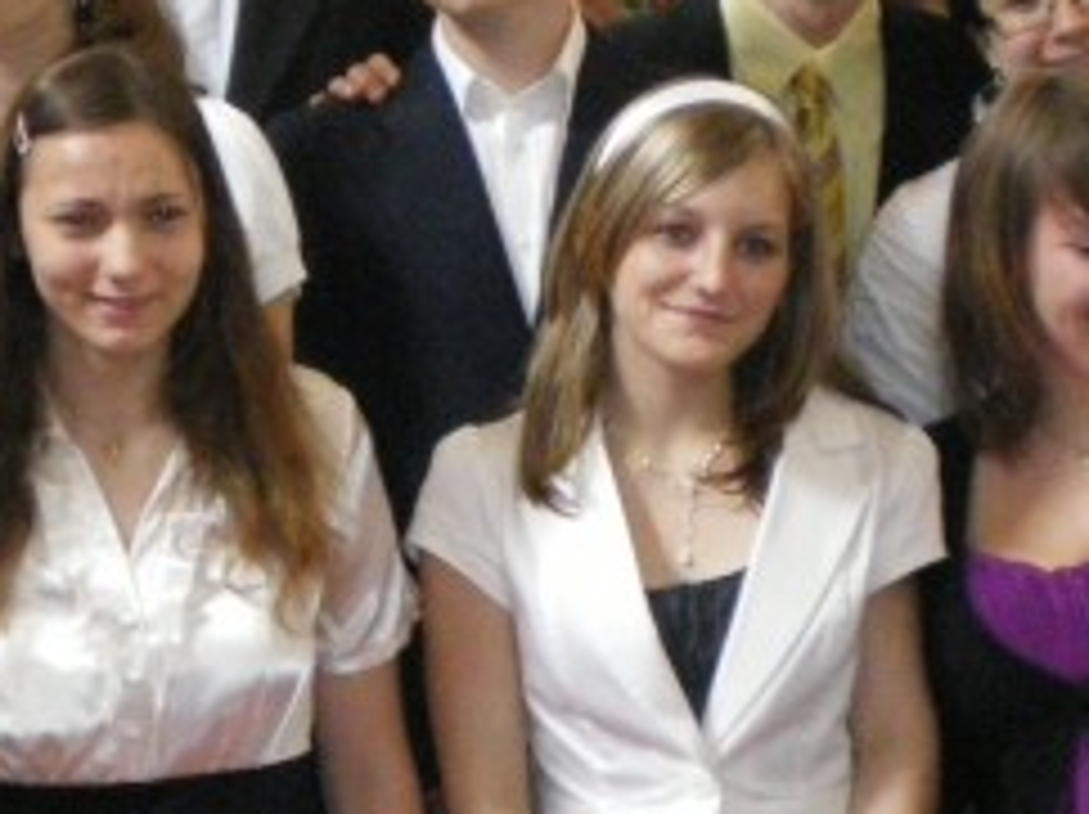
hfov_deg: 13.3
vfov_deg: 9.9
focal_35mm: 149
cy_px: 274
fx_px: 4683
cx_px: 544
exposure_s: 1/50
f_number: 3.7
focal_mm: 8.4
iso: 800
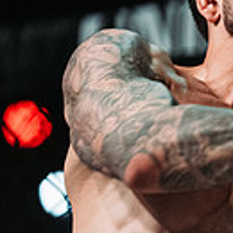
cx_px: 384
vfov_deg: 3.2
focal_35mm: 548
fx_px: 4173
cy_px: 130
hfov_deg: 3.2
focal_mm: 145
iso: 2500
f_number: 2.8
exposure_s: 1/1000
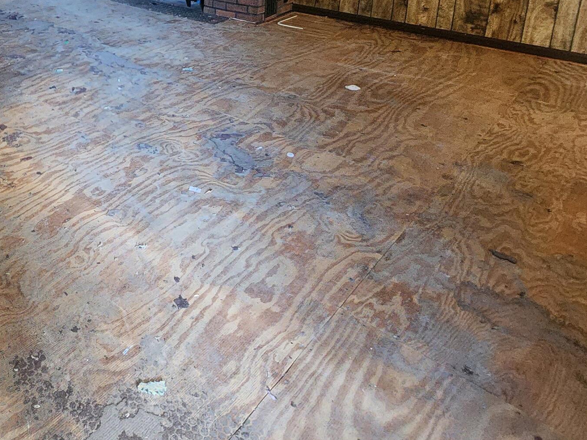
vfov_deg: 41.8
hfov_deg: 51.7
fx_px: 492
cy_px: 0
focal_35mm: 29
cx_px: 25
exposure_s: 1/30
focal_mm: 2.2
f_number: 2.2
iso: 640
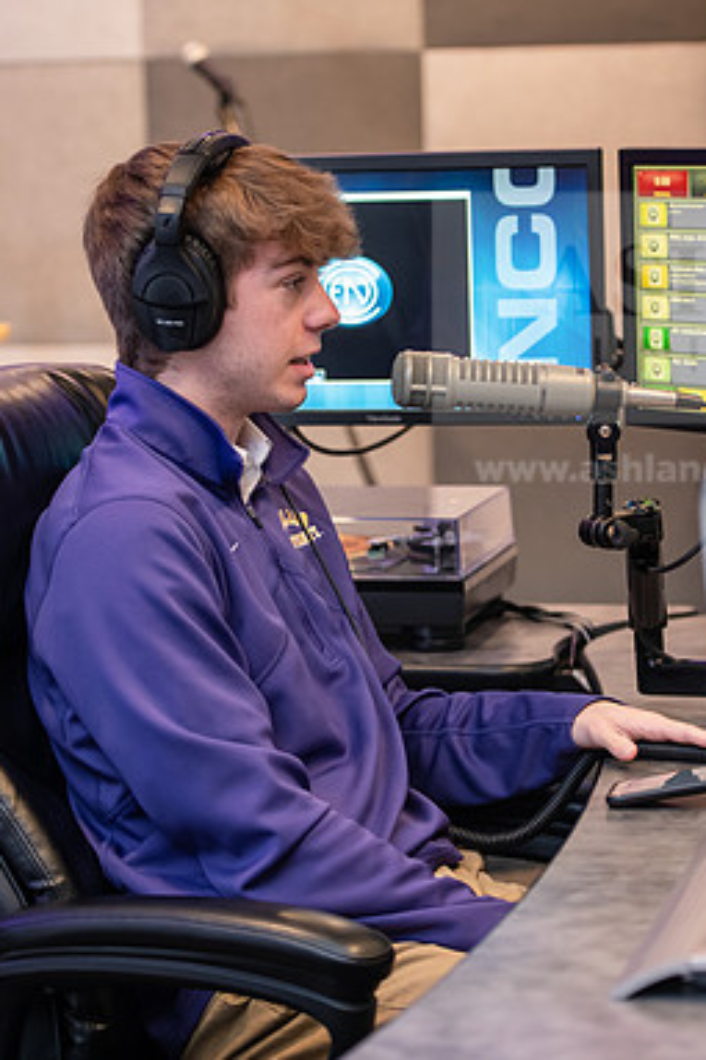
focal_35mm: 106
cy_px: 527
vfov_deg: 19.3
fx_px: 3121
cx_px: 349
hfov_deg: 12.9
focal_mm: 70
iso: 800
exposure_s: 1/80
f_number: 2.8
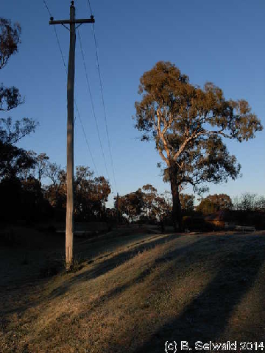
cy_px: 176
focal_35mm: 38
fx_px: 388
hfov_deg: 37.7
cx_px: 132
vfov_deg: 49.0
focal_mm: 6.3
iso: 79
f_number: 4.9
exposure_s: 1/418
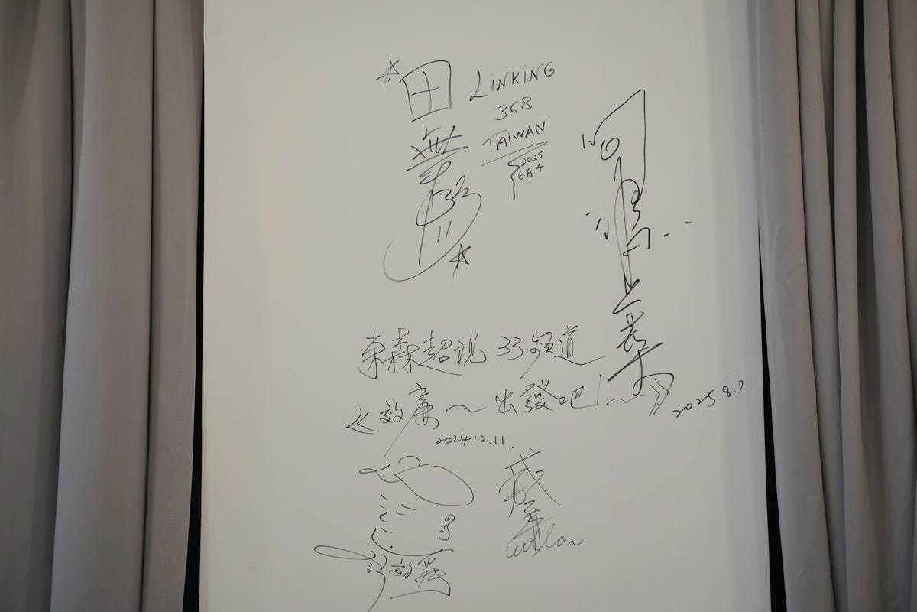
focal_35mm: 57
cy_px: 306
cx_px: 458
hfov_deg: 35.1
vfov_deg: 23.8
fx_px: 1452
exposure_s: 1/160
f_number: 3.5
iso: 1600
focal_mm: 57
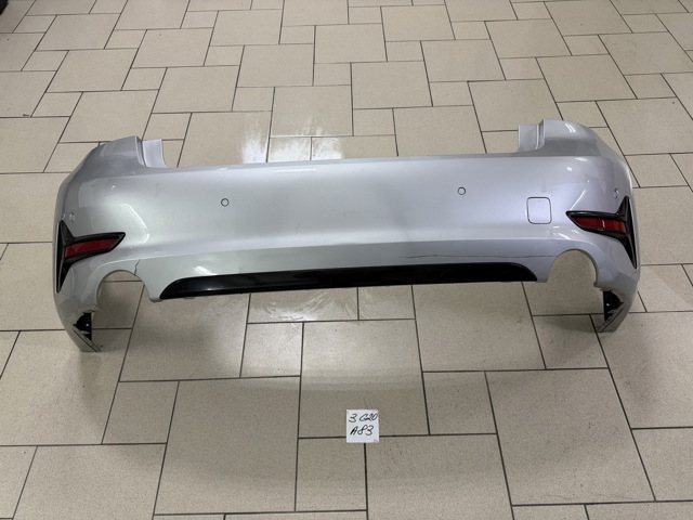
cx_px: 346
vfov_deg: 56.8
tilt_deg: -53.2
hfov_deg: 71.6
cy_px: 260
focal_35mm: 24
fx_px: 480
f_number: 1.78
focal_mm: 6.76
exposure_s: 1/50
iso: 250
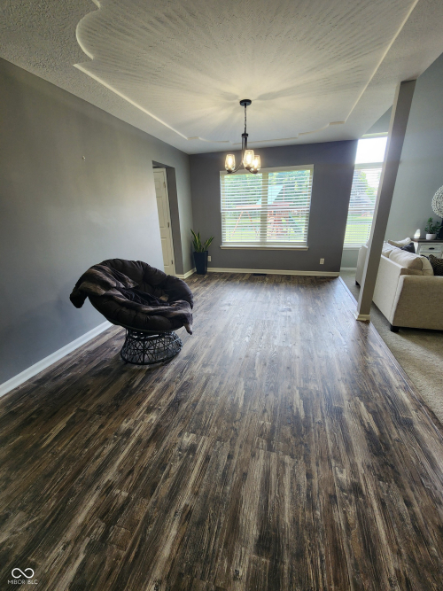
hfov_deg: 89.9
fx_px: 222
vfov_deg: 106.2
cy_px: 296
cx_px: 222
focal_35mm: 13
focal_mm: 2.2
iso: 160
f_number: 2.2
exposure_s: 1/60
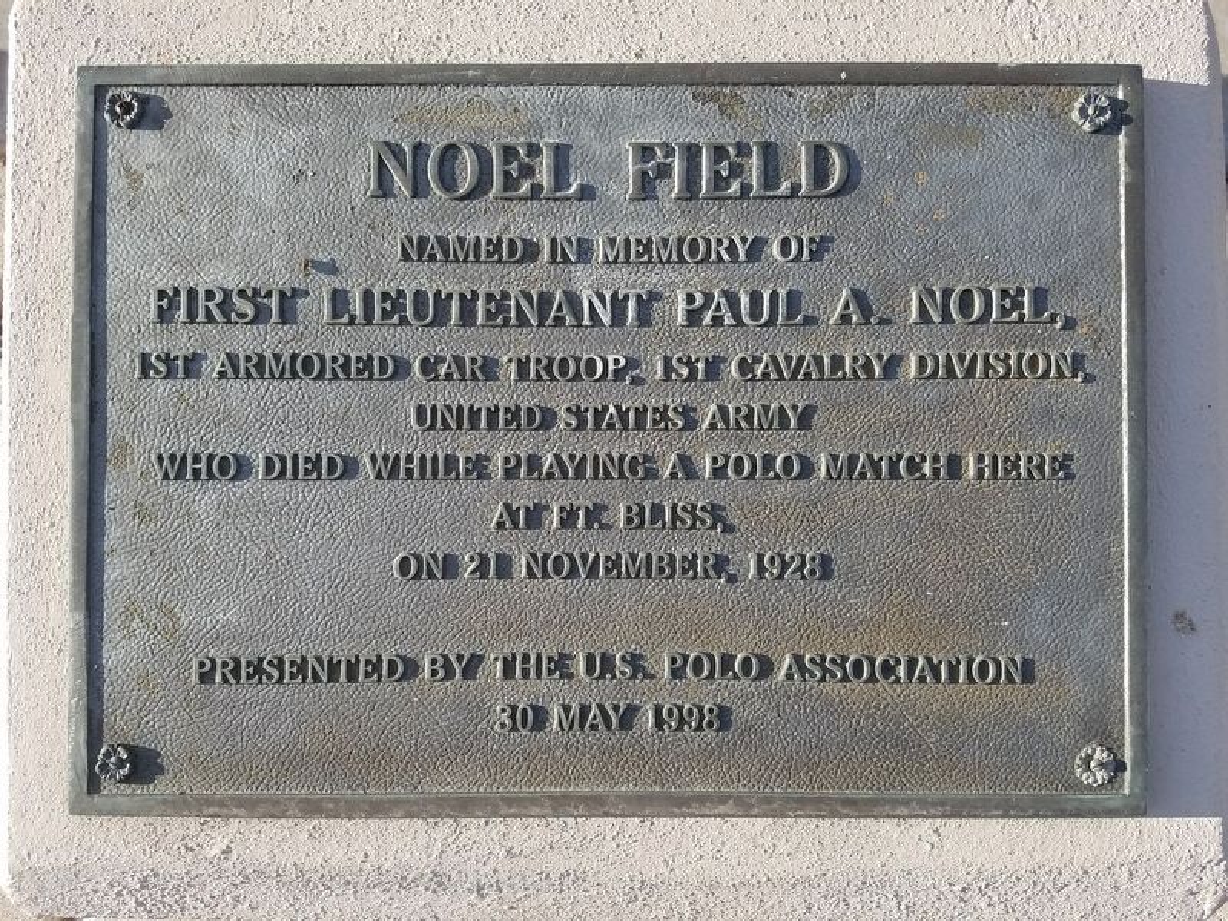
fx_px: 958
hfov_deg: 65.3
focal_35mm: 27
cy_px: 460
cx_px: 614
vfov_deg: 51.4
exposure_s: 1/1060
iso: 50
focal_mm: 4.25
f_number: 1.7
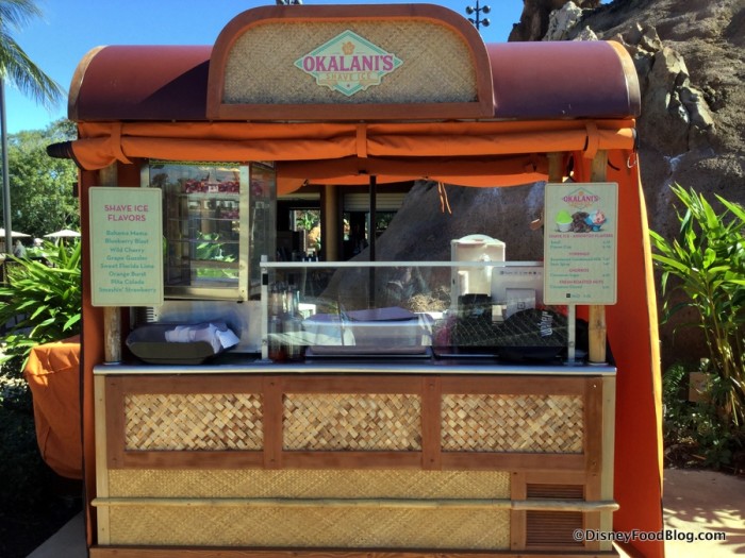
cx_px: 372
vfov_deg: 45.4
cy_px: 279
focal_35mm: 31
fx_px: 667
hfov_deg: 58.4
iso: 25
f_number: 2.4
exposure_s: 1/418
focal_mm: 3.3
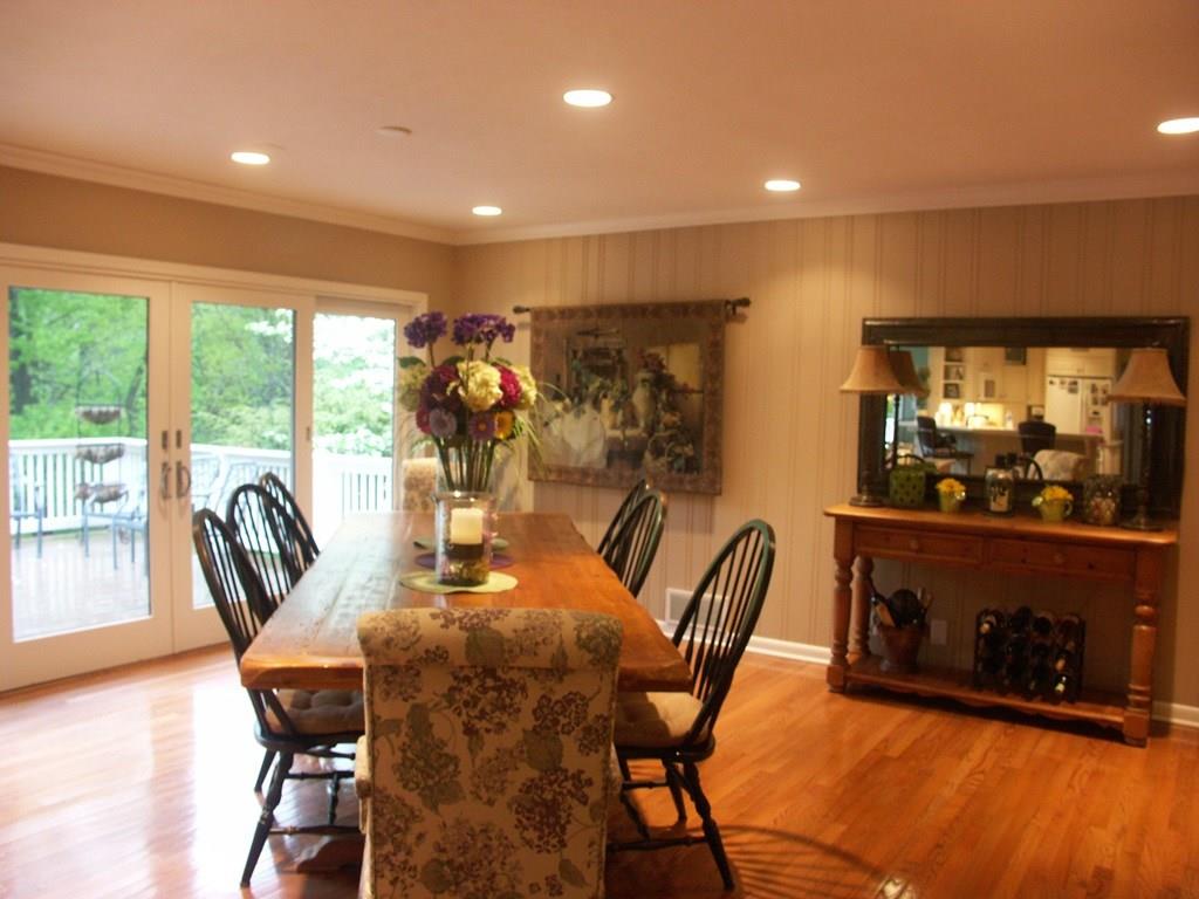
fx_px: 970
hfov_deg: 63.4
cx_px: 600
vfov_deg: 49.7
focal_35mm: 28
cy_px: 450
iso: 200
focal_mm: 7.21
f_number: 2.8
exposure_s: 1/15
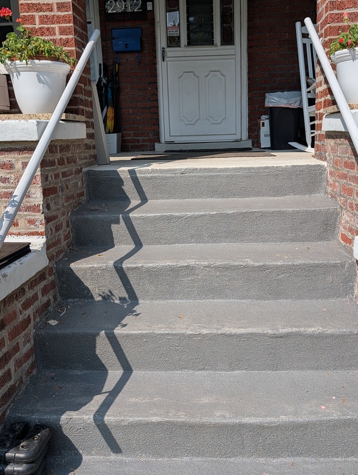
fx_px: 440
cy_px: 229
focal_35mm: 32
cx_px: 192
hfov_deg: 44.2
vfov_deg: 56.7
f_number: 1.68
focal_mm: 6.9
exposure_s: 1/1462
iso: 21
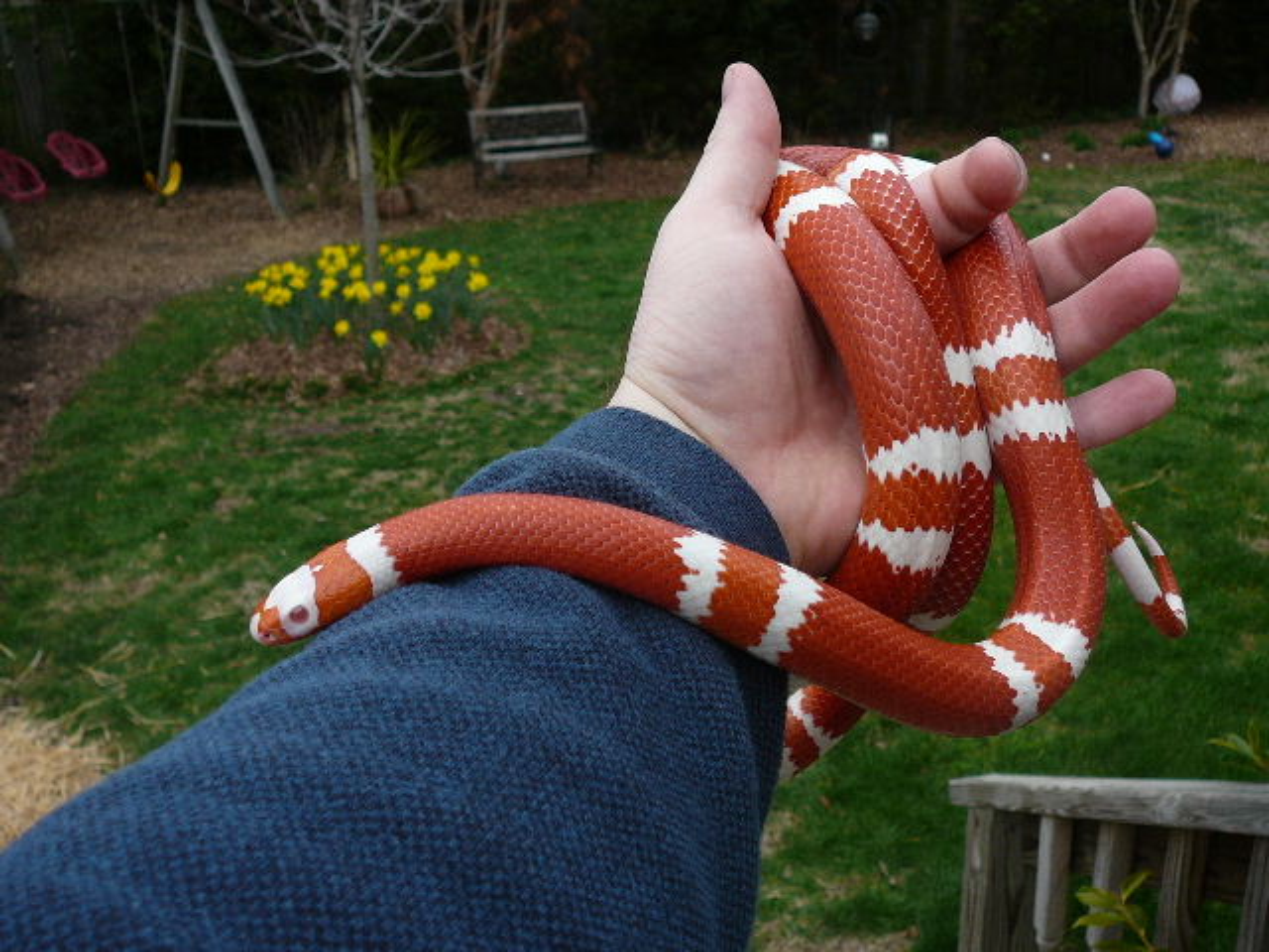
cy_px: 476
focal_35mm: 35
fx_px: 1283
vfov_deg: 40.7
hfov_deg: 52.6
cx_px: 634
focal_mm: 5.2
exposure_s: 1/500
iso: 80
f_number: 2.8
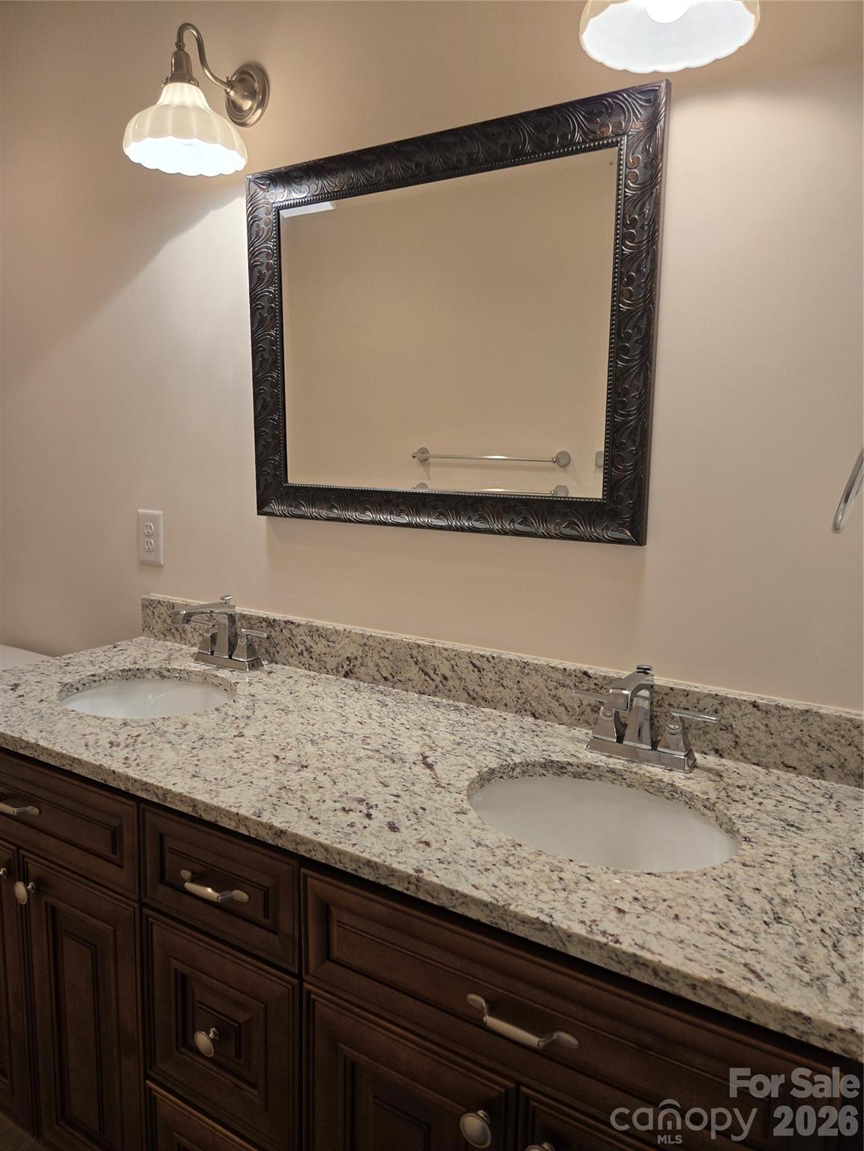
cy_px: 576
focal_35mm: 23
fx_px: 765
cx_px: 432
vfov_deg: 73.9
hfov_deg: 58.9
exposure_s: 1/120
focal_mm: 5.4
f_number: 1.8
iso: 80
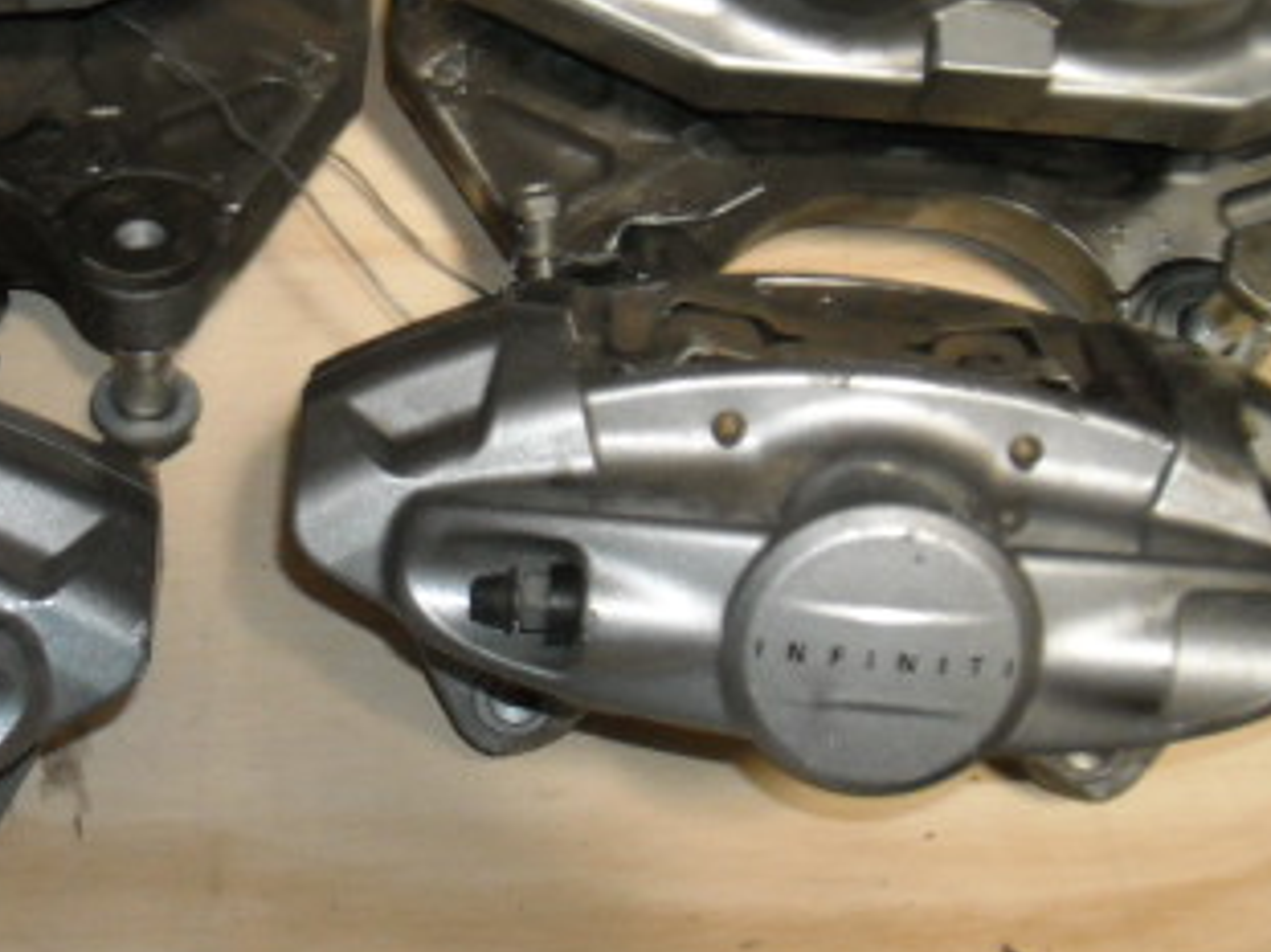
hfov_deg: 26.4
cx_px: 196
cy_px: 519
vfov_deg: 20.4
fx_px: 2643
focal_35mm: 72
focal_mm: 5.7
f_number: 2.8
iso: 400
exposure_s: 1/5
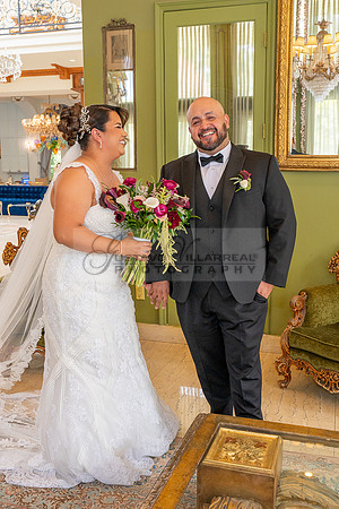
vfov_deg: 53.1
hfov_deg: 36.8
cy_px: 254
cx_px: 197
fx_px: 508
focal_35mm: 36
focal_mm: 24
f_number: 4.5
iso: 500
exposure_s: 1/200
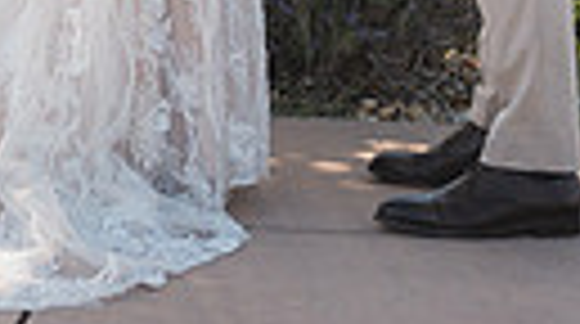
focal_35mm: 85
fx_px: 1305
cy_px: -520
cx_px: 310
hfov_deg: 25.1
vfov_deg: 11.2
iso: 125
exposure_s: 1/640
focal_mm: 18
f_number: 2.8
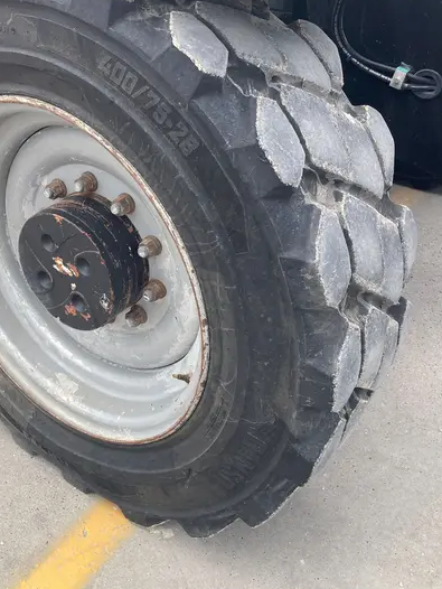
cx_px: 139
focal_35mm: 39
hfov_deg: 36.4
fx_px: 663
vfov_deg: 47.4
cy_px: 218
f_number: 1.8
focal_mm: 3.99
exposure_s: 1/534
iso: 20
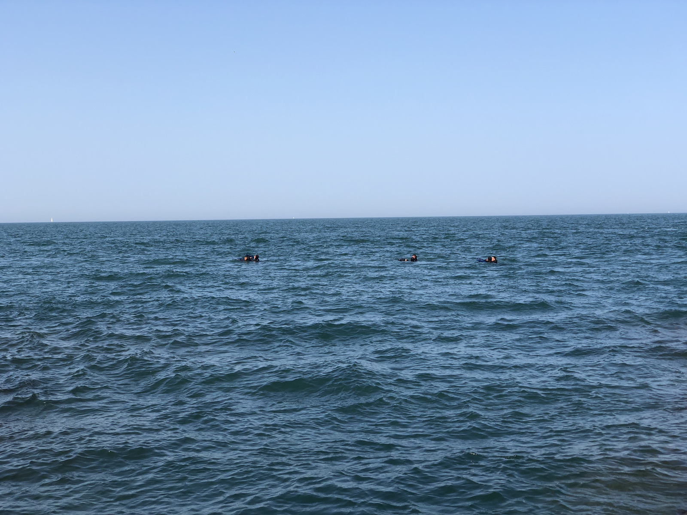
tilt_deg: -1.0
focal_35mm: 52
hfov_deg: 36.8
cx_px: 344
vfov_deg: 28.0
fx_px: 1032
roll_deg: +1.8
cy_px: 258
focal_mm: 6
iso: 16
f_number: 2.4
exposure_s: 1/1116
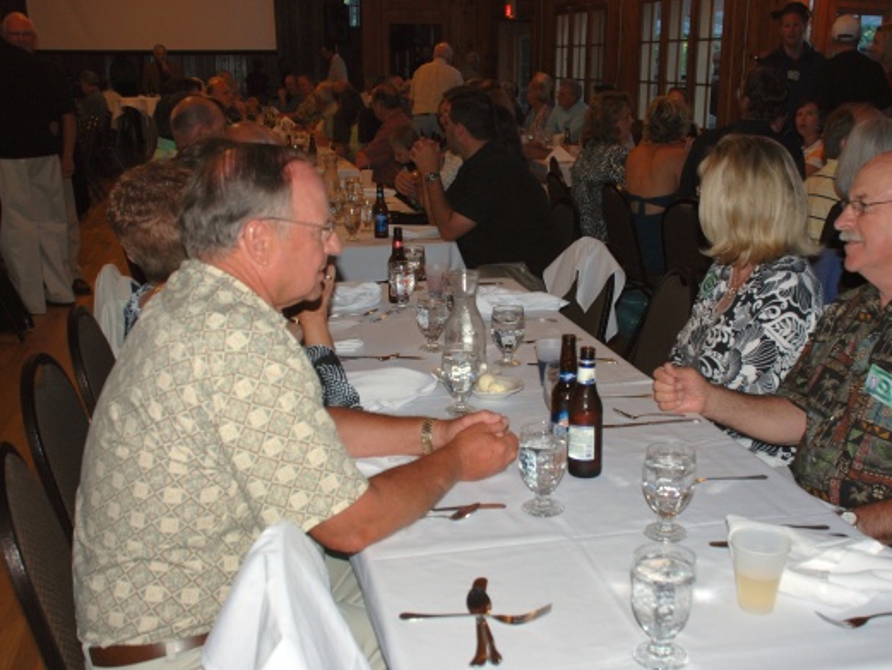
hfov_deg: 47.8
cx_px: 474
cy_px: 324
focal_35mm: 39
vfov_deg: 36.8
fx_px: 1005
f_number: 3.8
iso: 200
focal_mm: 22
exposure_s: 1/60
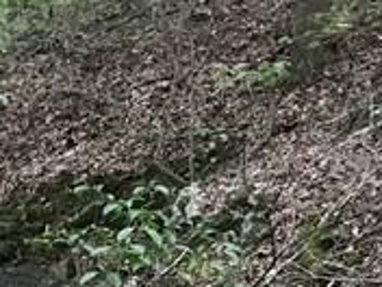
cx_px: -260
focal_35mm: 163
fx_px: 1799
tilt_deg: -1.1
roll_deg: -2.1
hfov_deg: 11.4
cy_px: 207
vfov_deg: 9.1
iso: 80
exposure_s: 1/15
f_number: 1.8
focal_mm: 3.99
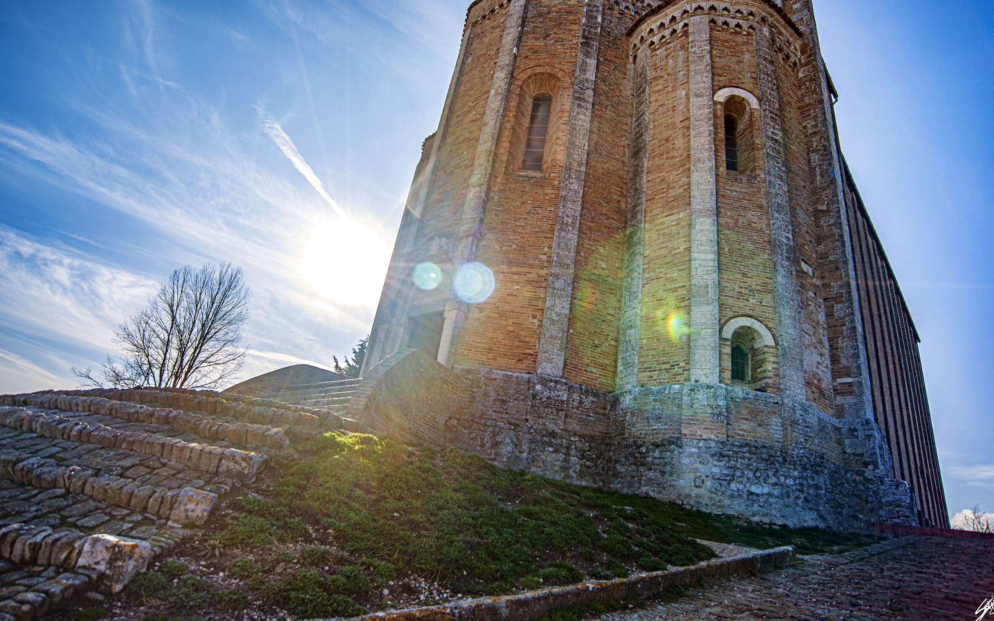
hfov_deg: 82.3
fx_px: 569
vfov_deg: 57.2
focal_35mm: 21
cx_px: 512
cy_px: 291
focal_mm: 20
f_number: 9
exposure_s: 1/320
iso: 100
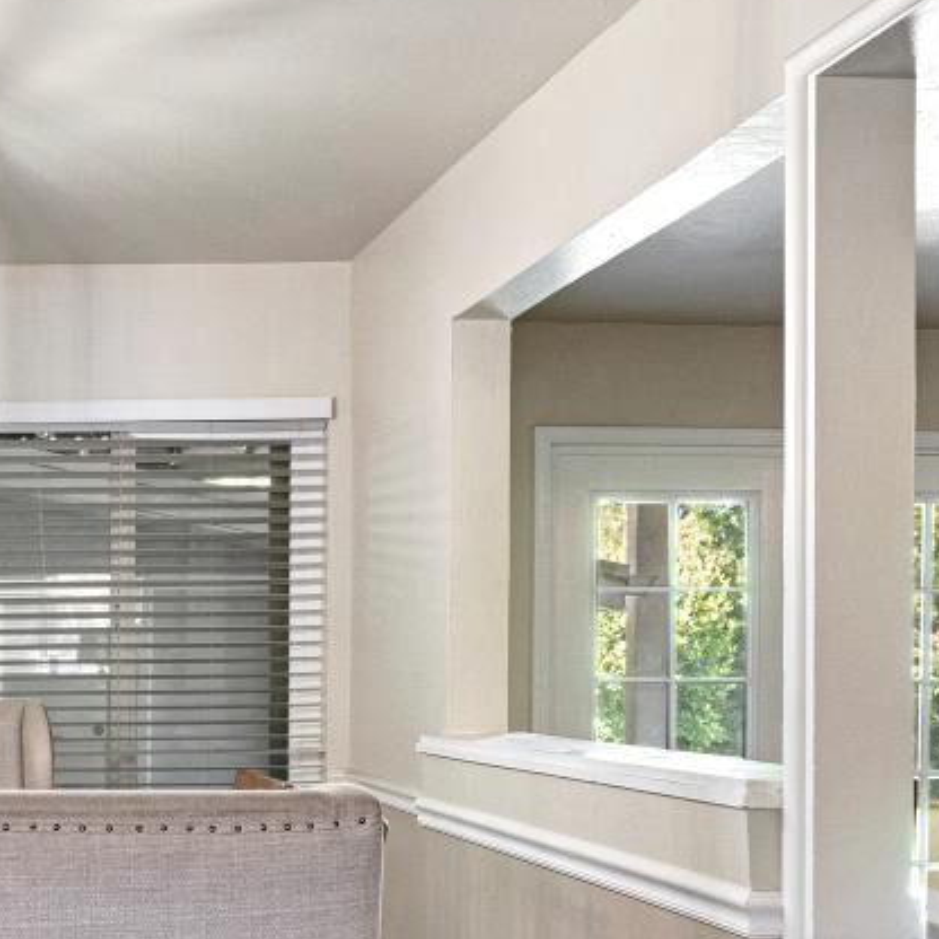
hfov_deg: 30.5
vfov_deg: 33.1
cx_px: -65
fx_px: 1551
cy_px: 697
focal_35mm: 51
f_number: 8
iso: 400
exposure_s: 1/5
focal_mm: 11
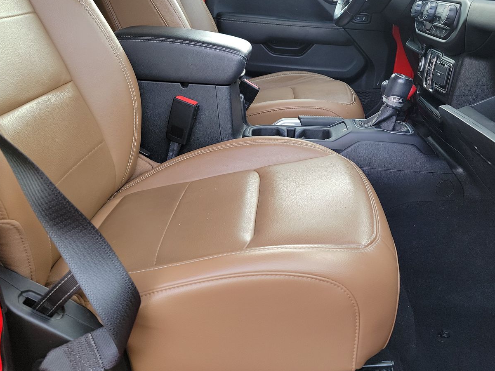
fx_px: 458
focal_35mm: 32
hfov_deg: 56.4
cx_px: 298
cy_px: 152
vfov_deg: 44.0
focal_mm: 6.7
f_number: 1.8
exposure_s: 1/59
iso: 87
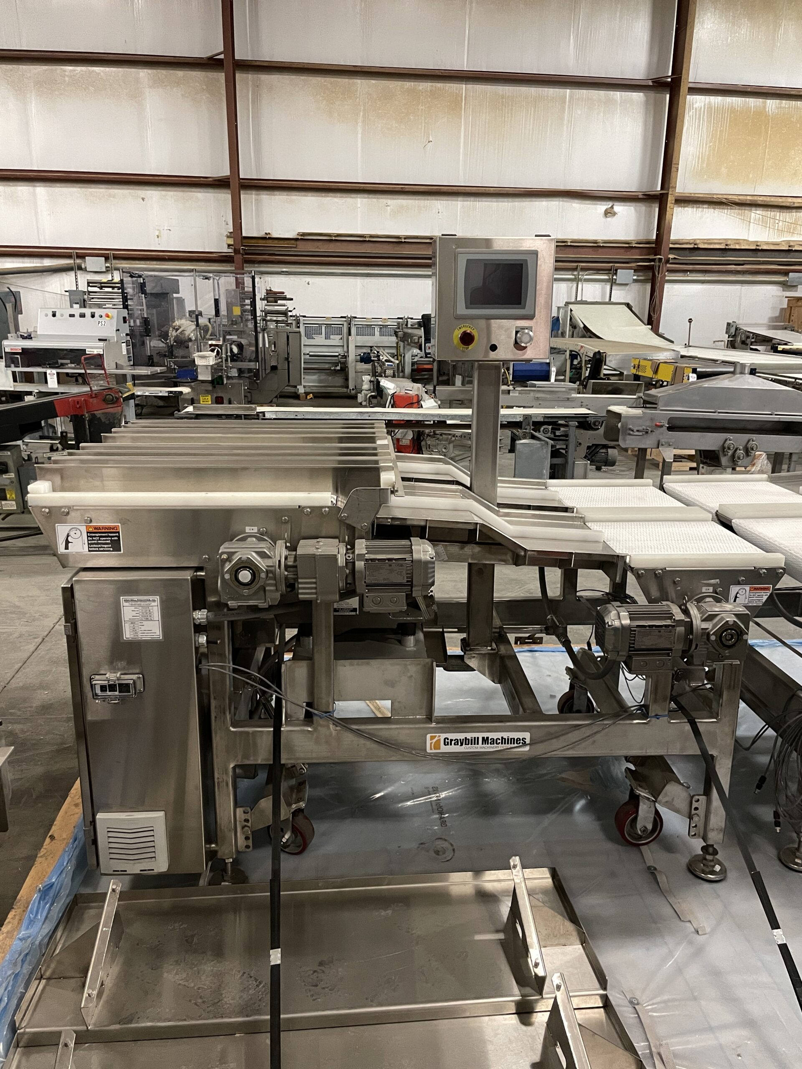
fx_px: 803
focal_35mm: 26
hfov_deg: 53.1
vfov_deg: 67.3
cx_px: 401
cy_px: 534
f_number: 1.6
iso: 640
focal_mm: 4.2
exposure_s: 1/40
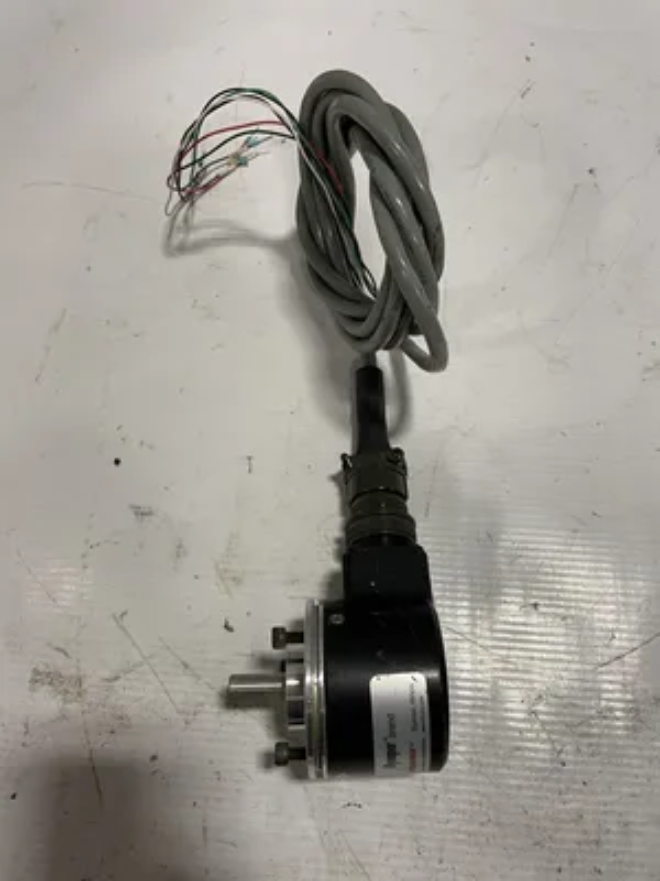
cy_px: 440
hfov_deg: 53.1
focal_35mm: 26
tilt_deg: -67.7
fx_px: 661
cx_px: 330
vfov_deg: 67.3
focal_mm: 4.2
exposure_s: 1/60
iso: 100
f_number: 1.6
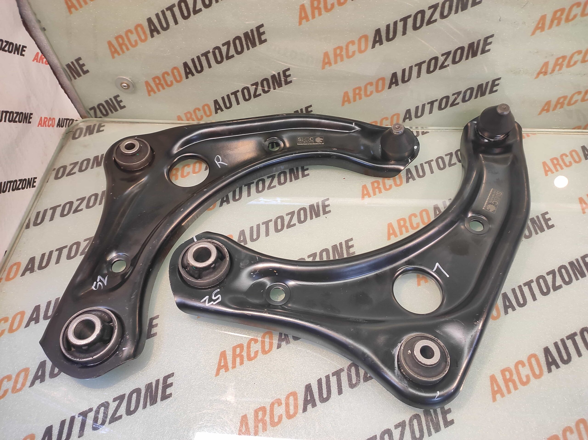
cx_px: 294
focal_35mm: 17
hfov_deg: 91.1
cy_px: 220
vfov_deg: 74.7
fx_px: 289
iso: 216
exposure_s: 1/33
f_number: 1.79
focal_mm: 4.74
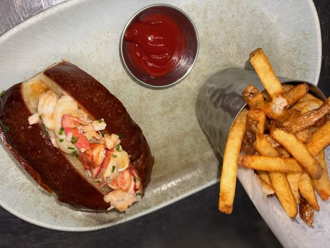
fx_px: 248
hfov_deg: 67.3
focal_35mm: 26
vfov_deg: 53.1
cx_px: 165
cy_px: 124
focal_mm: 5.96
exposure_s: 1/217
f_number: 1.6
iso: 32
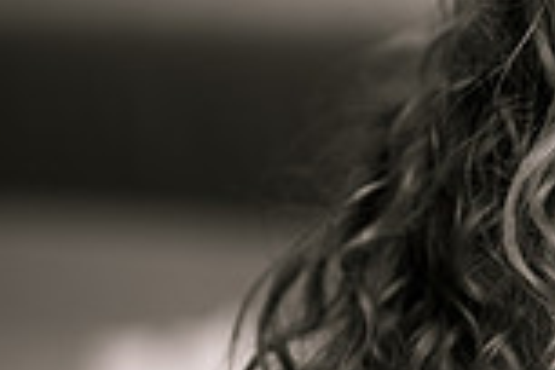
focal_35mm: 323
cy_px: 161
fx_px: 4979
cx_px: 936
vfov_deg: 4.3
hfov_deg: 6.3
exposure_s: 1/200
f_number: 1.8
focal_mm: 85
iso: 200
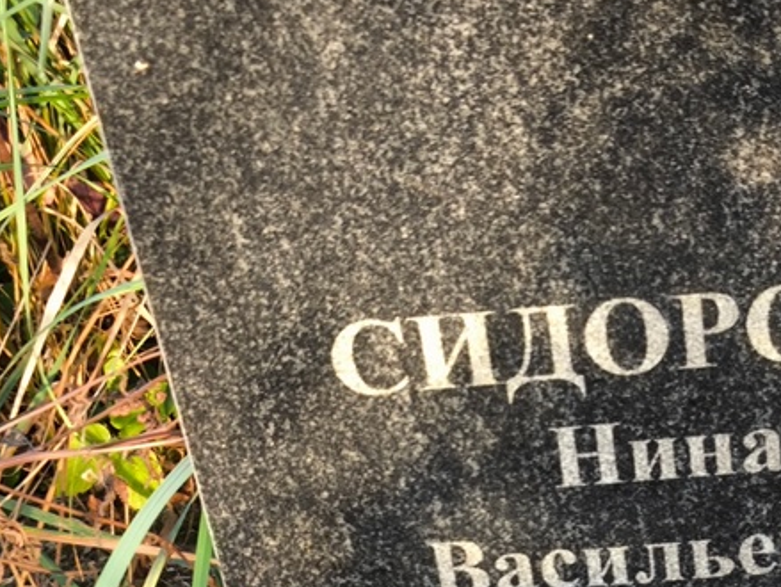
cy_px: 518
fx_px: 2055
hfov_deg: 21.2
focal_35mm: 91
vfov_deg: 16.1
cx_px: 647
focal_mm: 4.71
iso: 100
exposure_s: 1/60
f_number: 1.7
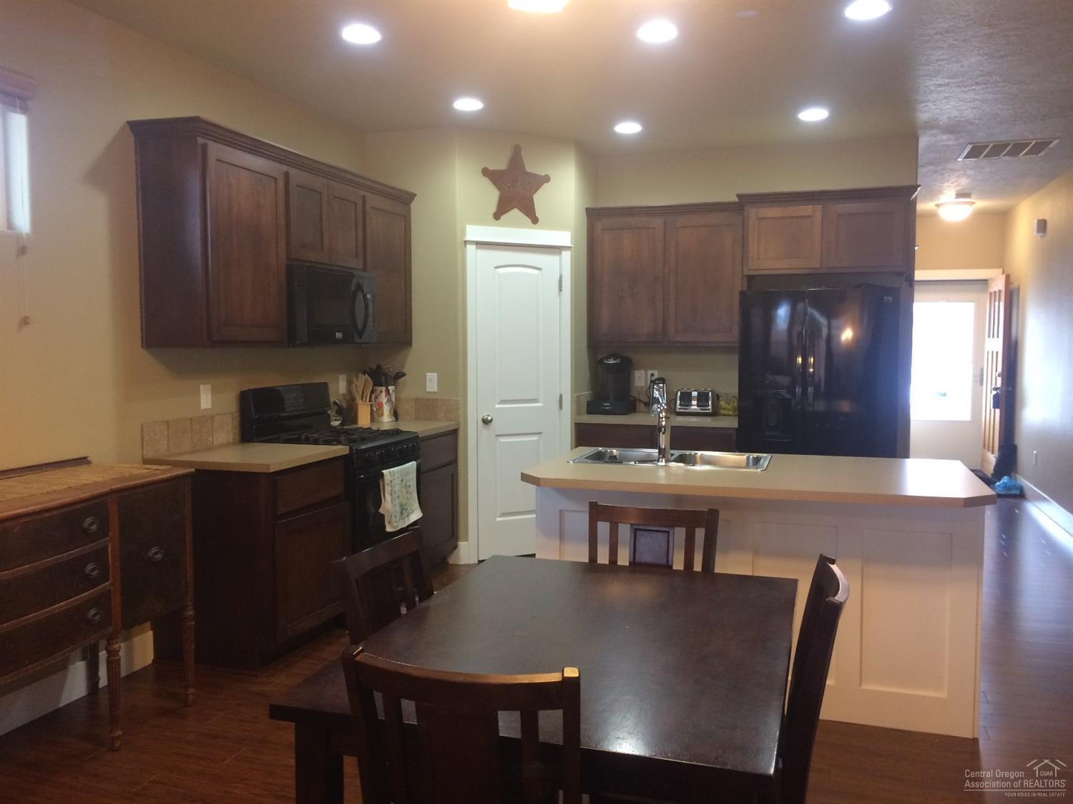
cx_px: 536
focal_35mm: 29
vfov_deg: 48.2
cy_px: 402
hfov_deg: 61.7
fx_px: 899
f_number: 2.2
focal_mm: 4.15
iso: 125
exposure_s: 1/30
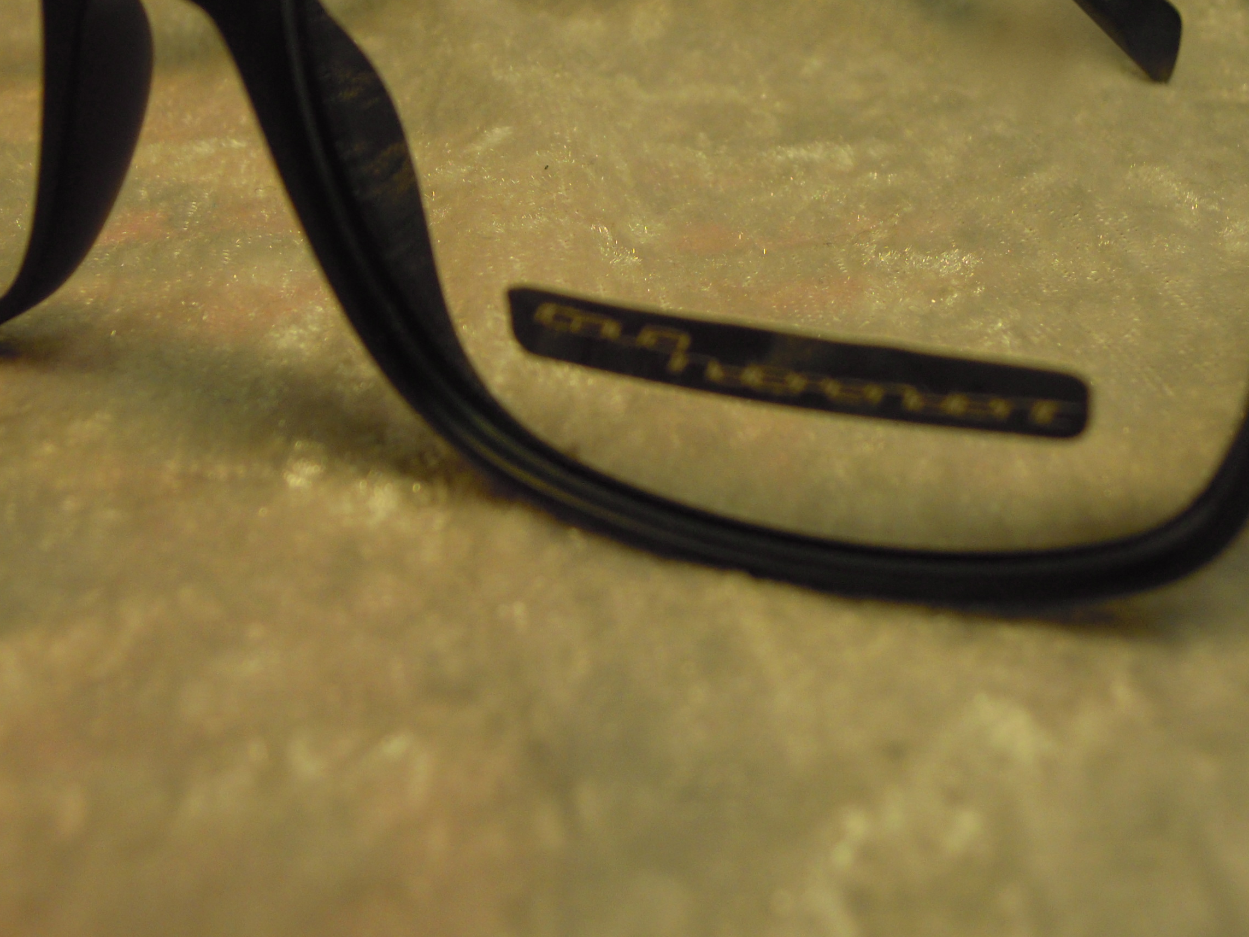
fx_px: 2020
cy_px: 204
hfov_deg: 34.4
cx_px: 622
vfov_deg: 25.7
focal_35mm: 56
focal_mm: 5.7
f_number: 2.8
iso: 100
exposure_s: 1/125
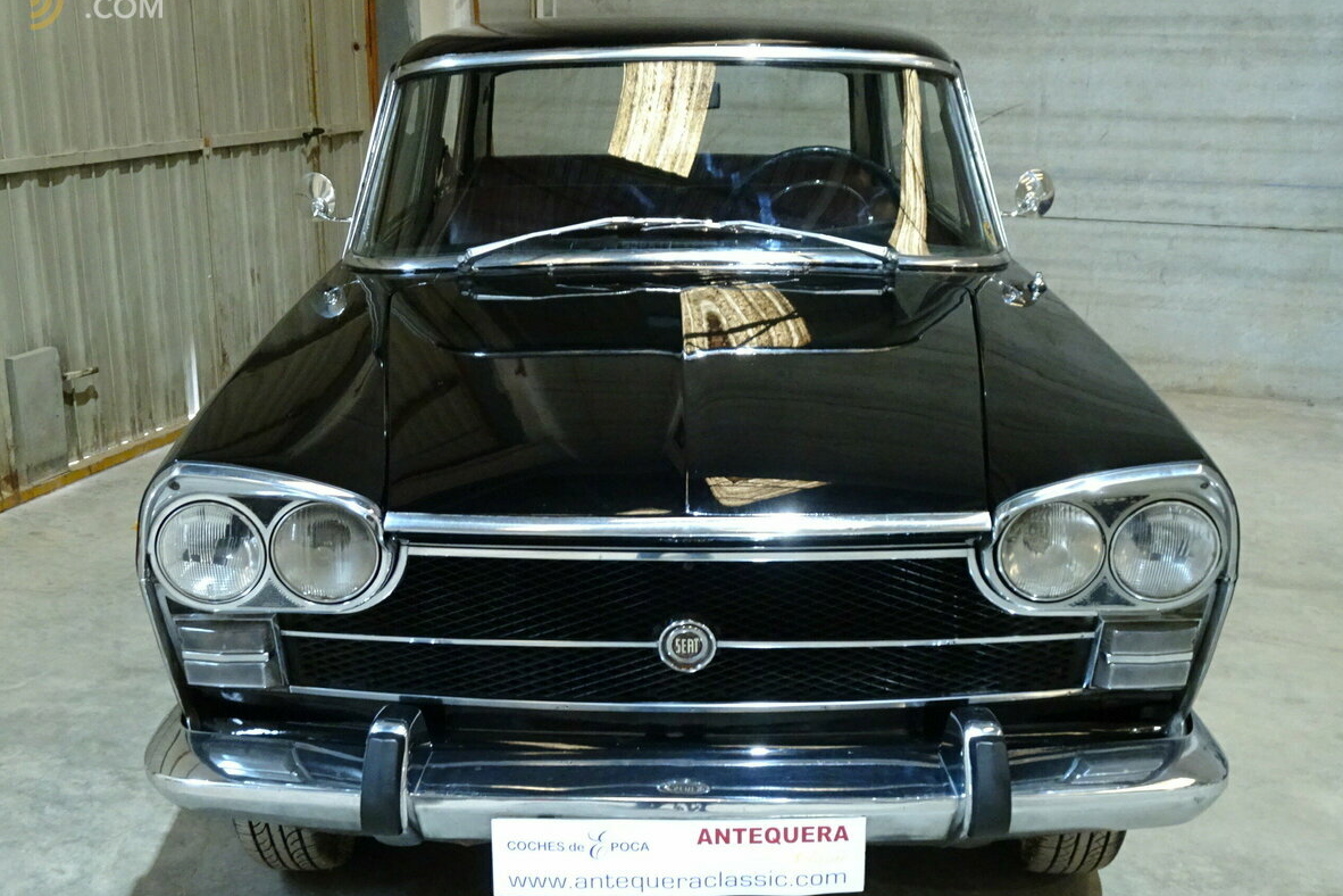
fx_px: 1418
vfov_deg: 35.1
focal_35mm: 38
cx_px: 662
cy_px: 463
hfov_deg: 50.7
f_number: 4
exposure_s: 1/8
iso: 800
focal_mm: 6.17
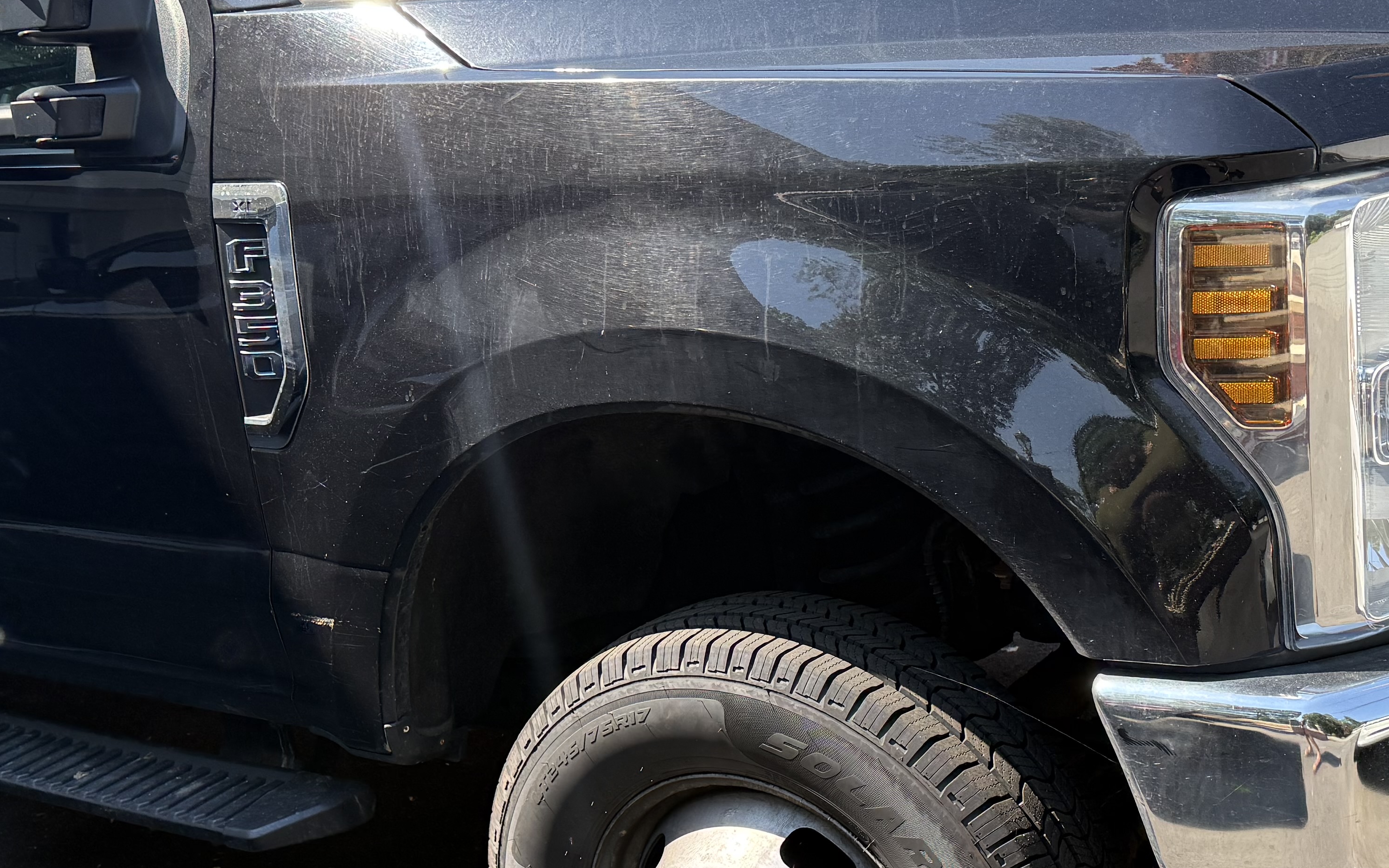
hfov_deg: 41.1
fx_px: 1855
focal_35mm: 49
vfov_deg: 26.3
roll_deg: +6.9
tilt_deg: -15.5
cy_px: 536
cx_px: 669
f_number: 1.78
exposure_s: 1/1250
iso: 100
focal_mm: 6.76
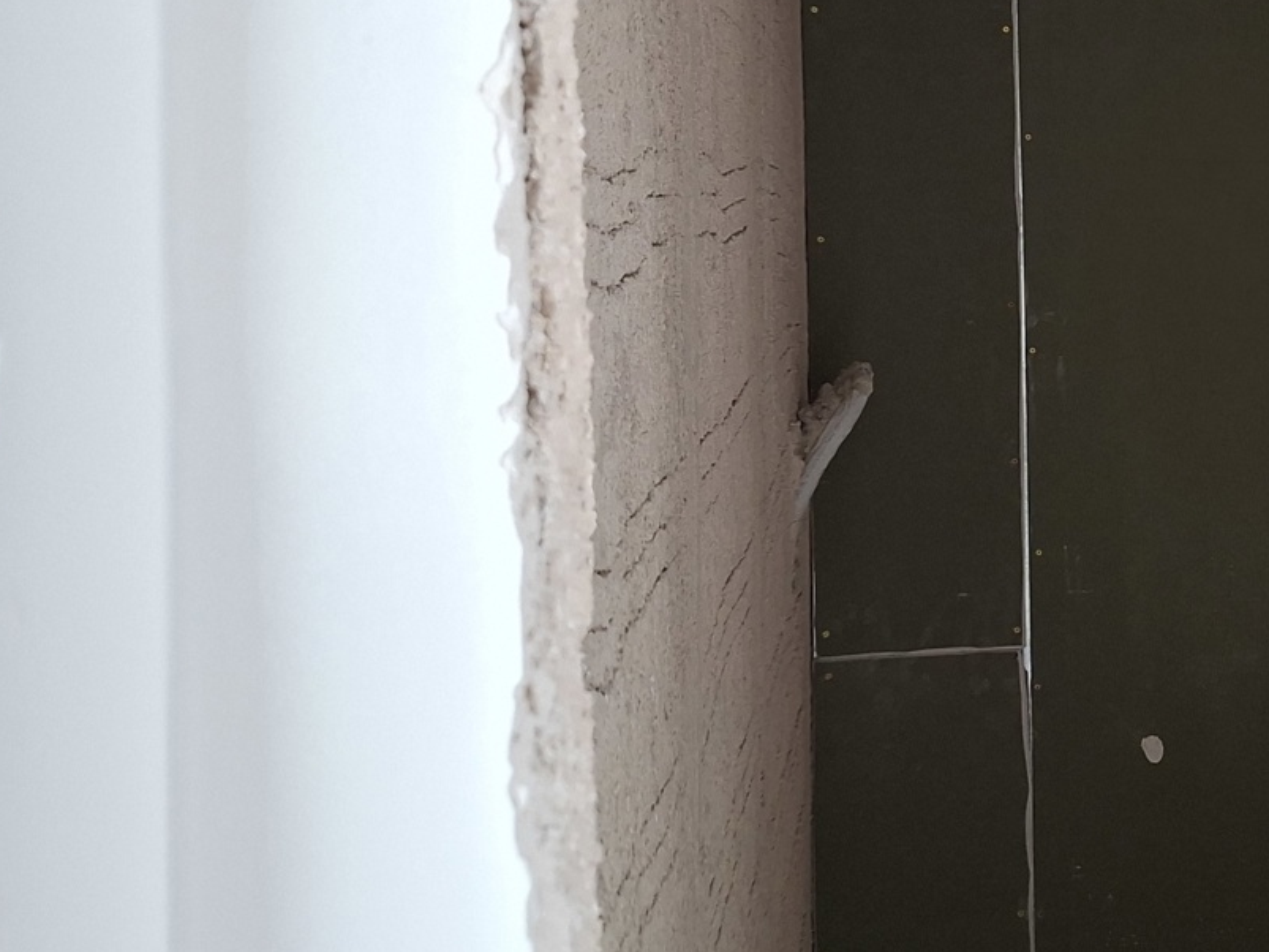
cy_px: 207
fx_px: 2016
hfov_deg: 32.4
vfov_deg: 26.1
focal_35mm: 55
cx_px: 1247
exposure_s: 1/50
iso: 250
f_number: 1.8
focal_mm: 5.54
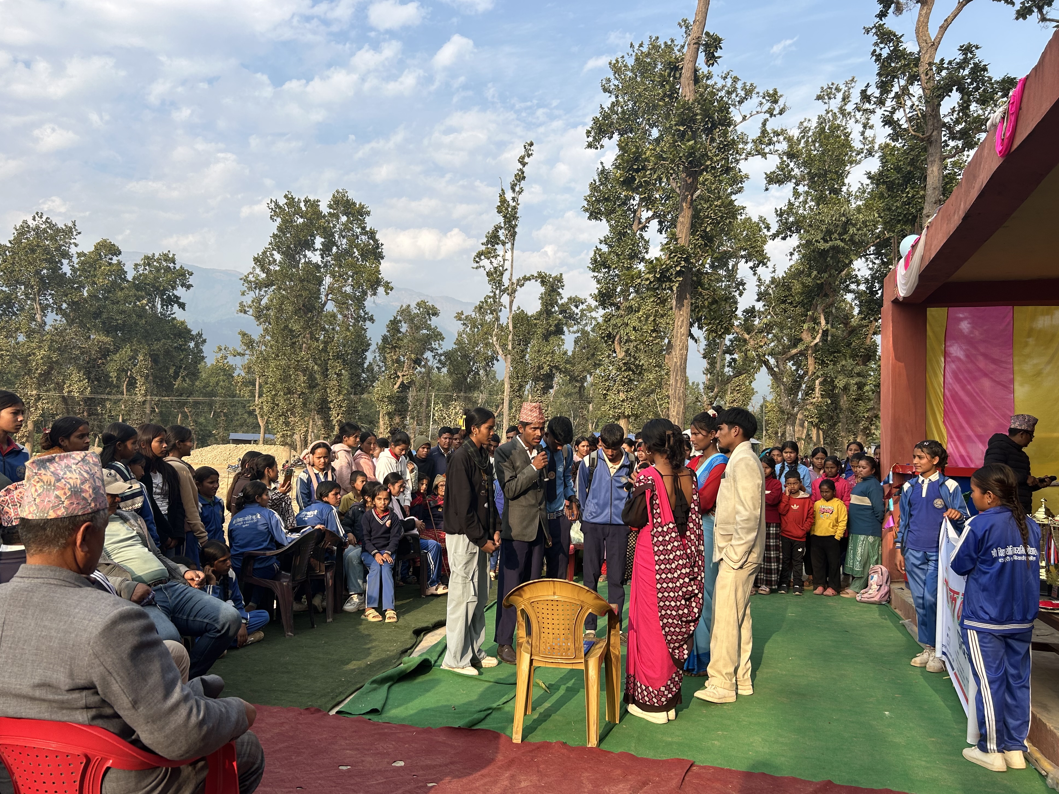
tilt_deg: +2.6
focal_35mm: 27
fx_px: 826
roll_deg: -2.2
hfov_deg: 65.3
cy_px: 412
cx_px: 511
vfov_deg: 51.3
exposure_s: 1/1531
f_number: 1.5
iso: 50
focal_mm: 5.7
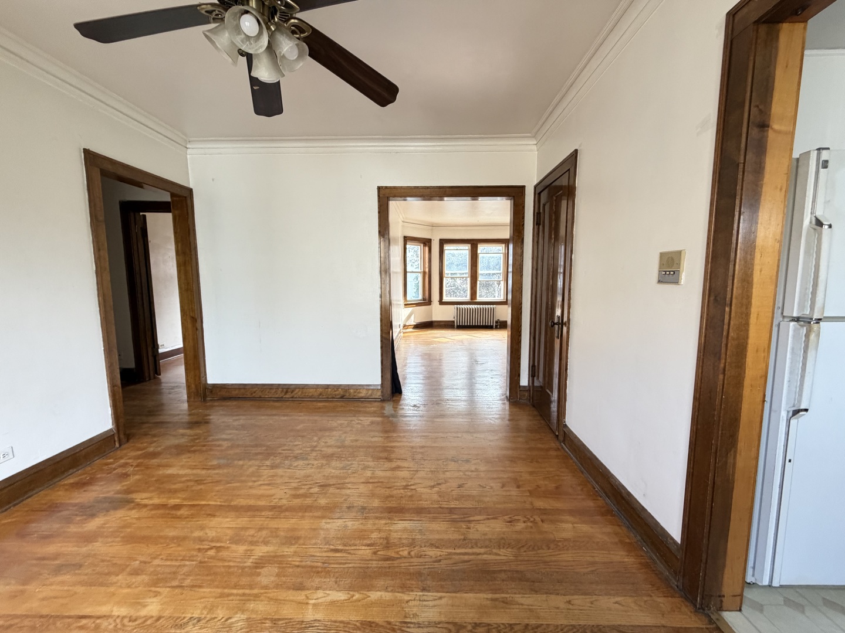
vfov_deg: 85.7
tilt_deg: -6.2
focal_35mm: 14
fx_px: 342
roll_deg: +0.8
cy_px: 316
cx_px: 422
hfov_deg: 102.1
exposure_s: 1/121
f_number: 2.2
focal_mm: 2.22
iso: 320
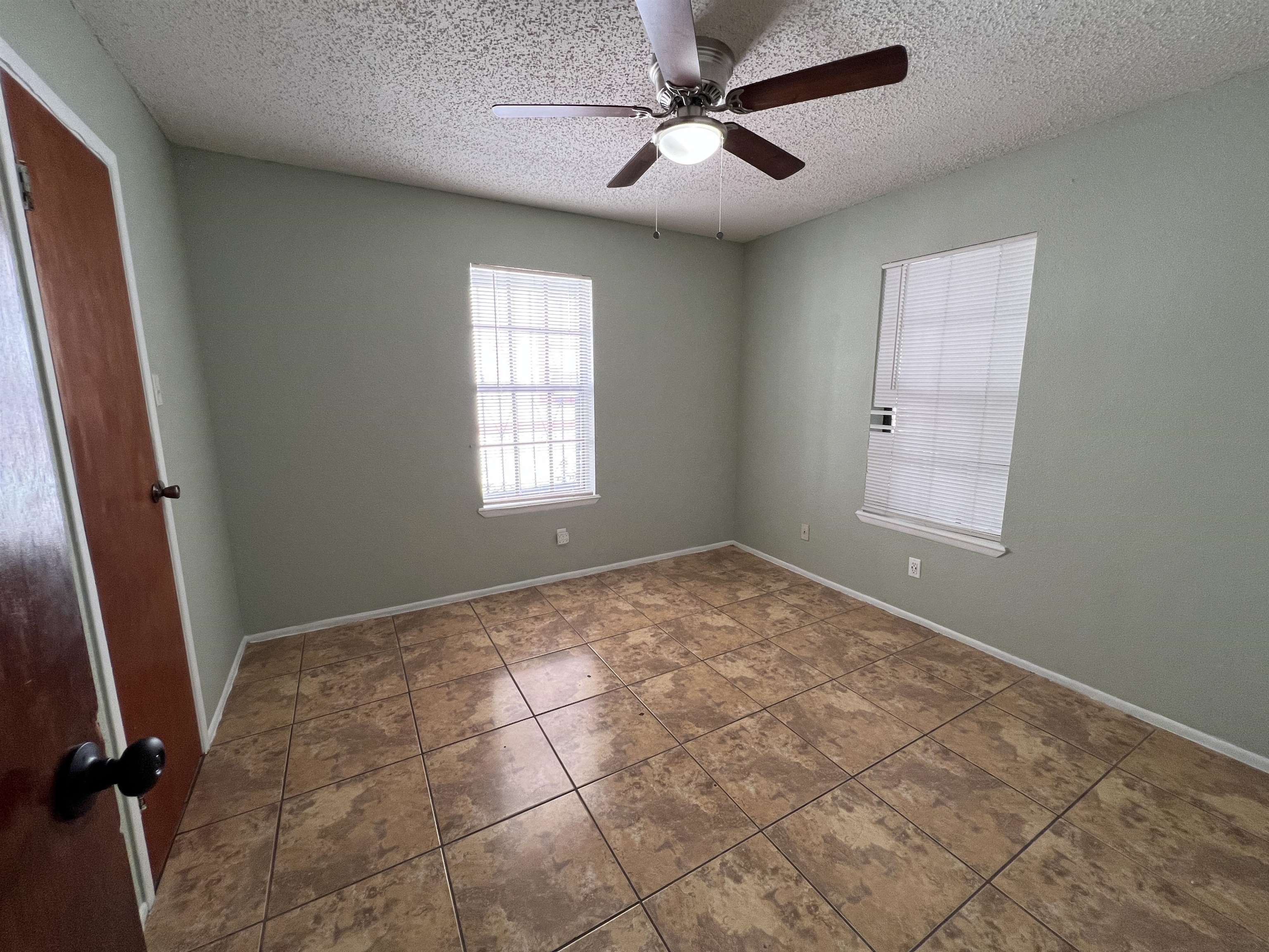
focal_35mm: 13
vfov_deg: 89.9
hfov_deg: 106.2
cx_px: 634
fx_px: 477
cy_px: 476
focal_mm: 1.57
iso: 125
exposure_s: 1/120
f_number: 1.8
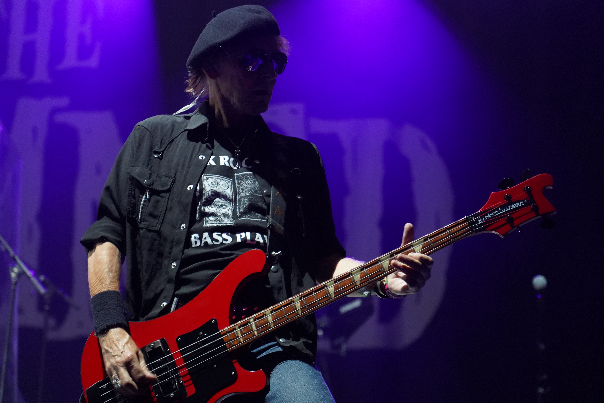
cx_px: 302
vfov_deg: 13.0
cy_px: 202
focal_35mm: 105
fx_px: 1762
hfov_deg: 19.5
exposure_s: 1/160
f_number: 4
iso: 8000
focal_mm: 105
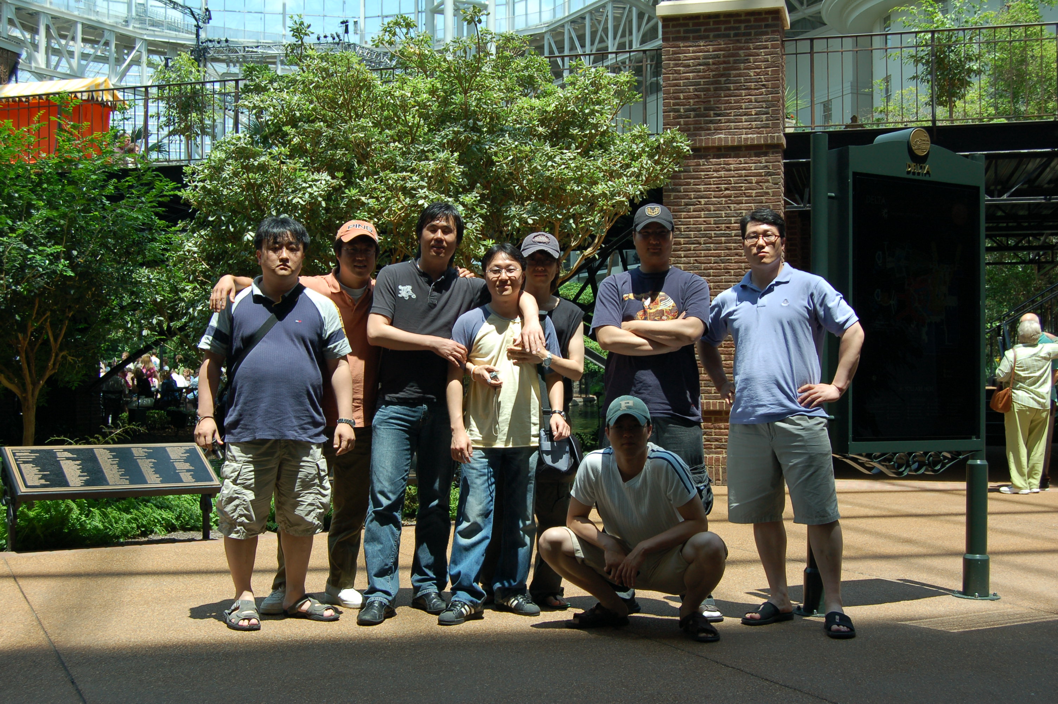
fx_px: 1321
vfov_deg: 29.8
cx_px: 529
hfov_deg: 43.6
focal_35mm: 45
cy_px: 352
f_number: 7.1
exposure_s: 1/200
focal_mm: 30
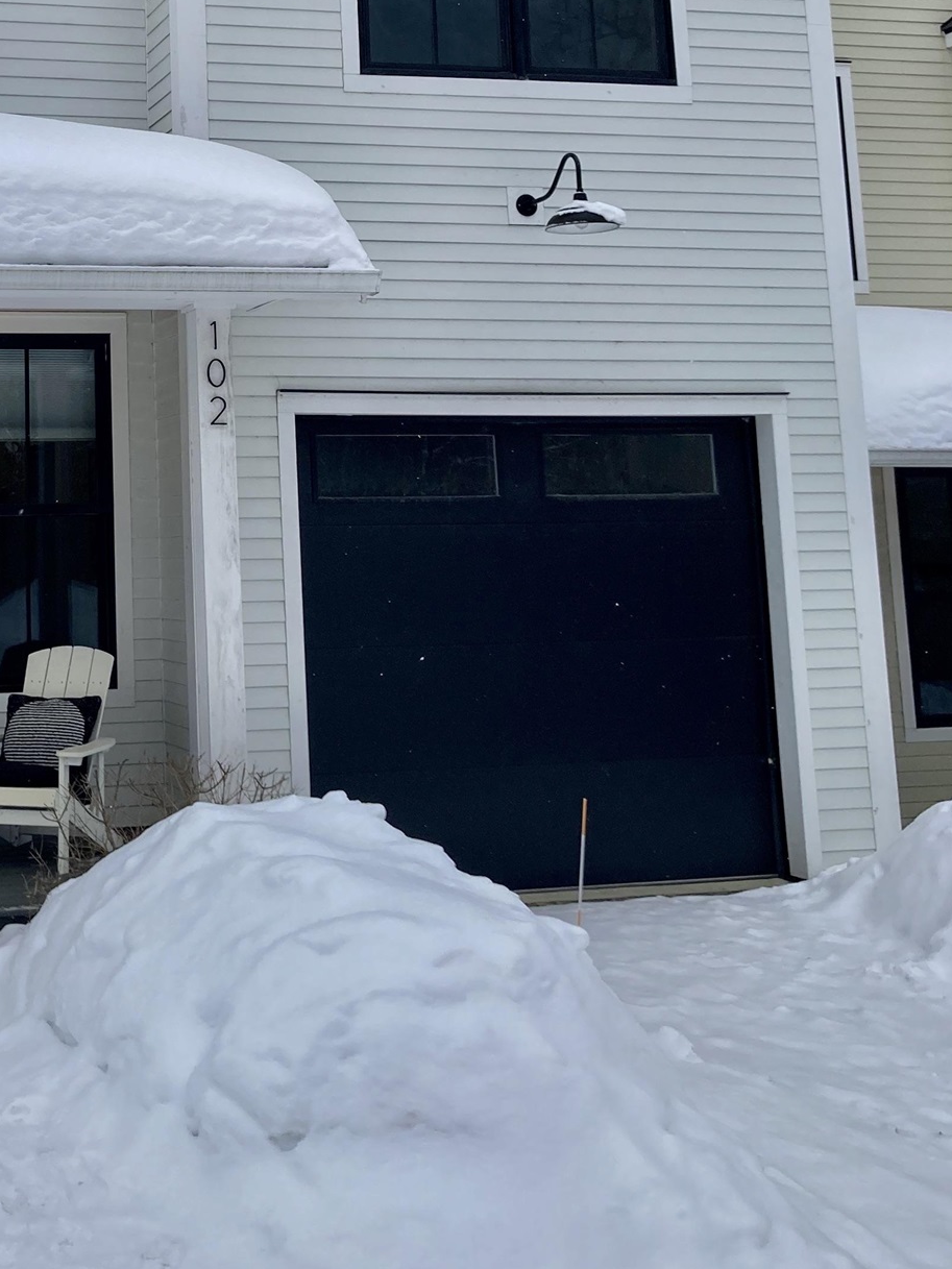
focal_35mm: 53
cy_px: 212
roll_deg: +0.5
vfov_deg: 34.8
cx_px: 79
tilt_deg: +11.6
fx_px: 1943
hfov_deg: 26.5
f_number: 1.8
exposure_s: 1/534
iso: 20
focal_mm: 3.99
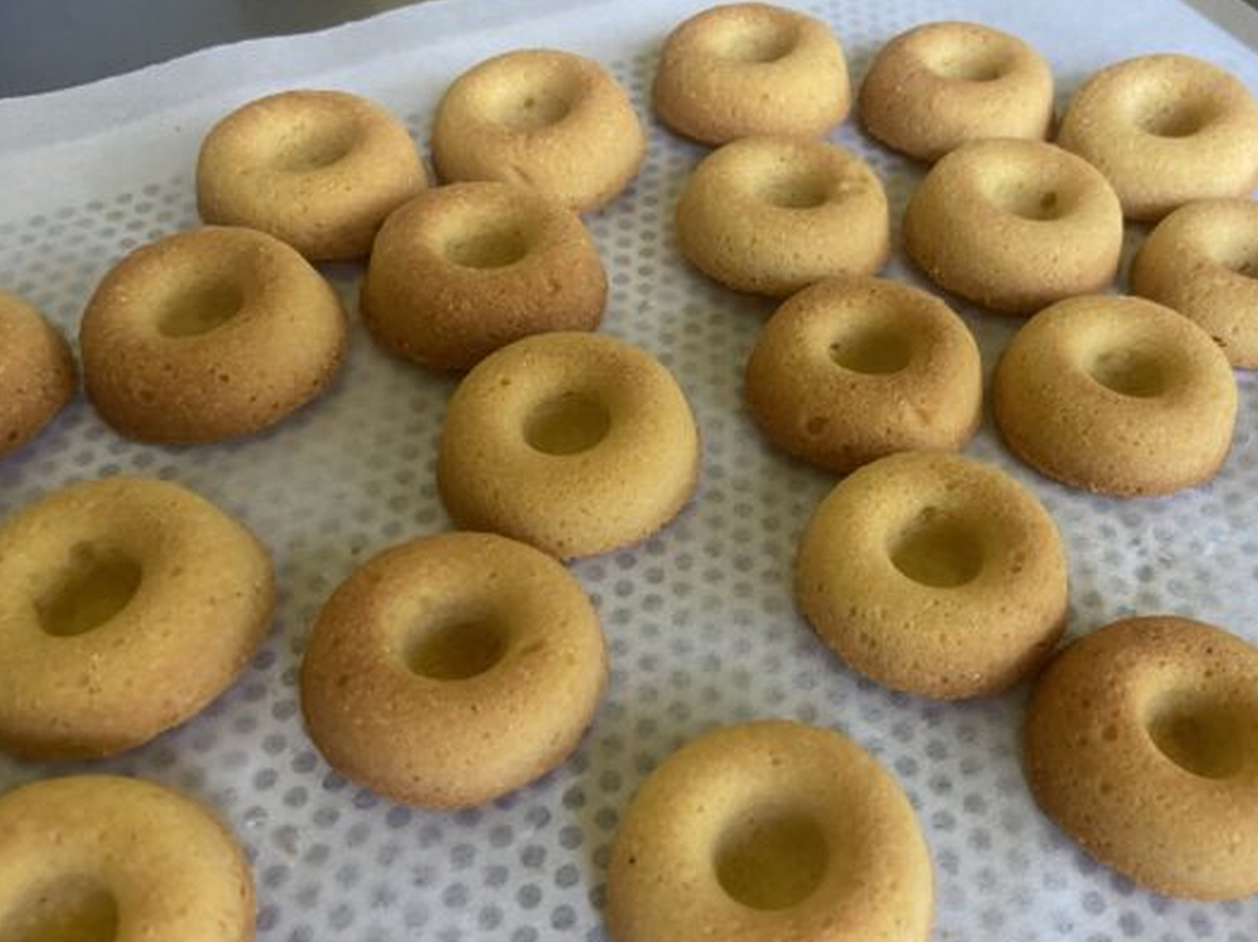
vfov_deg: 42.9
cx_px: 786
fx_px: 1199
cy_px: 504
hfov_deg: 54.7
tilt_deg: -52.1
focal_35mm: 33
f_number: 1.8
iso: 250
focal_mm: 4.25
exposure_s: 1/60
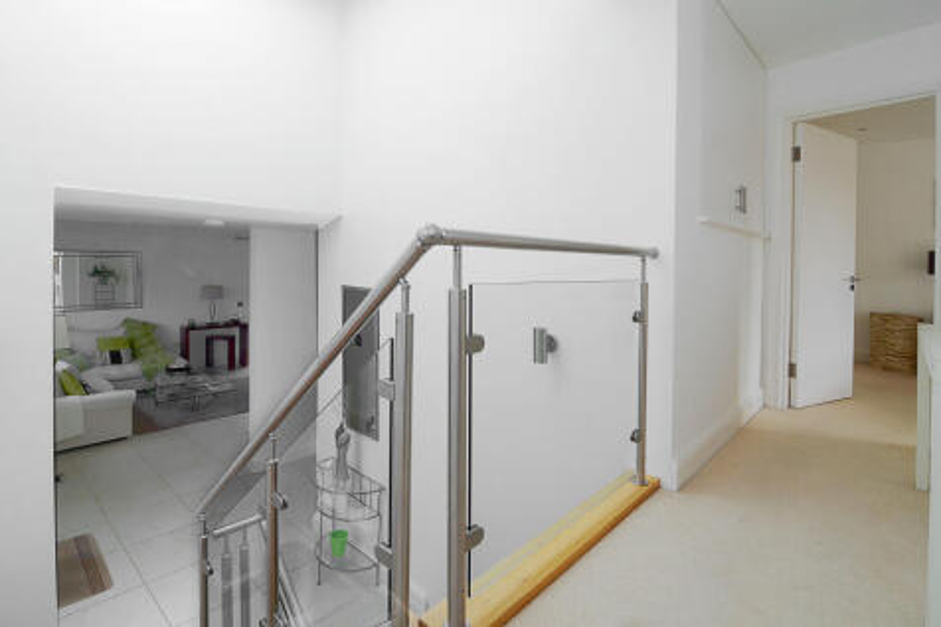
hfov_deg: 95.0
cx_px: 470
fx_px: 431
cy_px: 314
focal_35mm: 16
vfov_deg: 72.0
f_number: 11
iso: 250
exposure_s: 1/13
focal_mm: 11
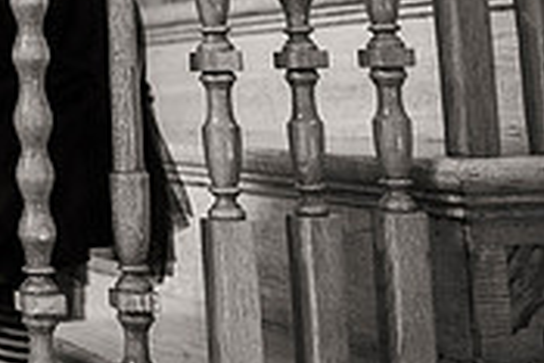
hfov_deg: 19.8
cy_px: -119
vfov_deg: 15.8
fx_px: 1240
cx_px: -369
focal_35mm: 82
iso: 1000
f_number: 2.8
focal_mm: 24
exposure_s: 1/80
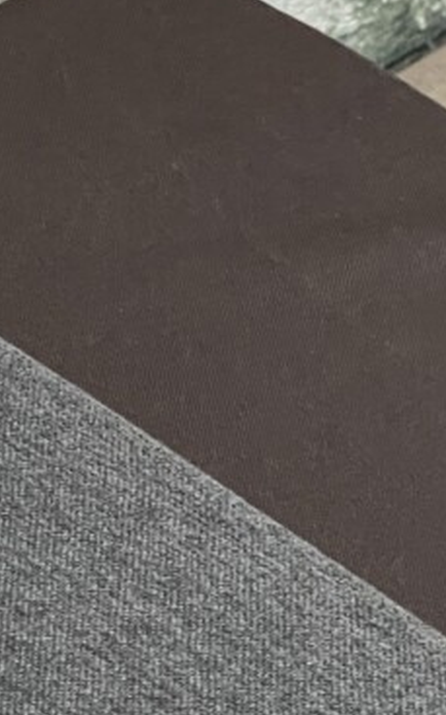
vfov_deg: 9.5
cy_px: 292
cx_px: 2
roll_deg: +0.7
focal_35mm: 222
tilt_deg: -40.4
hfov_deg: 5.9
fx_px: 4323
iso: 400
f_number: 2.2
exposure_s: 1/50
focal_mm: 7.5
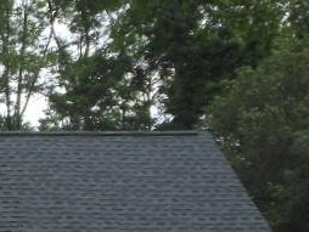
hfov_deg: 13.3
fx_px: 1188
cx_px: -246
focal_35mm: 133
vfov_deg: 10.9
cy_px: 299
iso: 80
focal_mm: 6
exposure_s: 1/400
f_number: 3.5
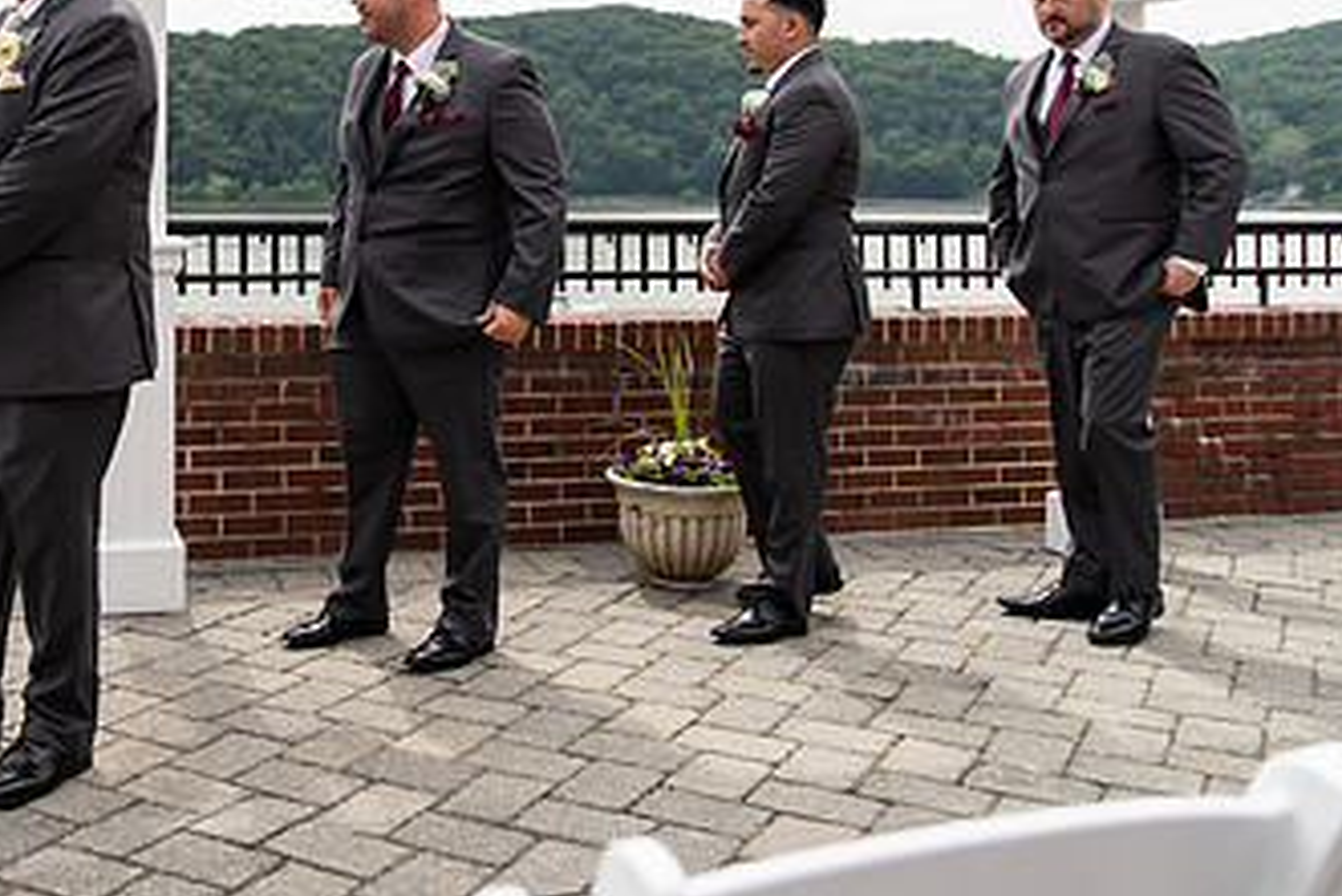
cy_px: 164
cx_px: 361
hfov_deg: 45.0
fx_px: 1566
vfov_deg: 31.0
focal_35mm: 42
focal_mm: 24
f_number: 2.8
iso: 125
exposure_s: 1/1600
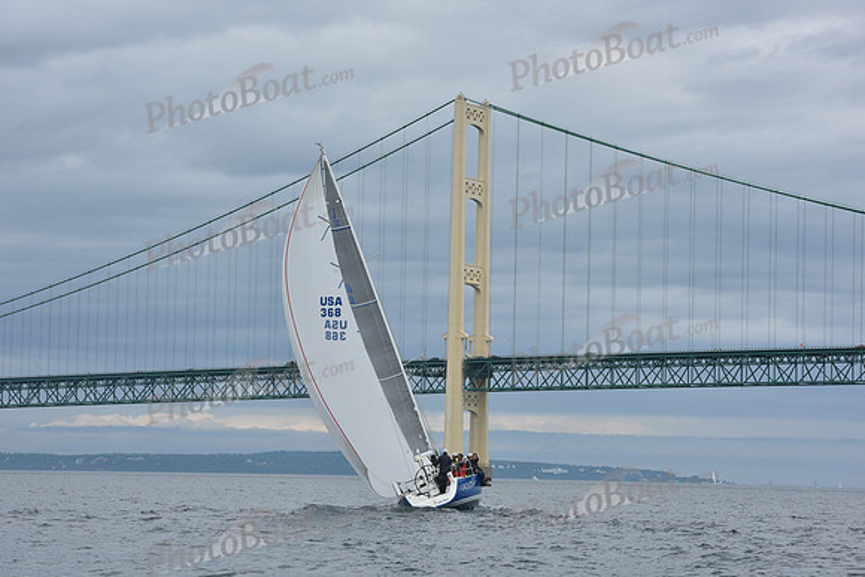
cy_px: 288
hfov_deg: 20.0
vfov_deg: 13.4
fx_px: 2451
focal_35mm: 102
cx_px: 432
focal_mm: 102
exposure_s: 1/800
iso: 250
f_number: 10
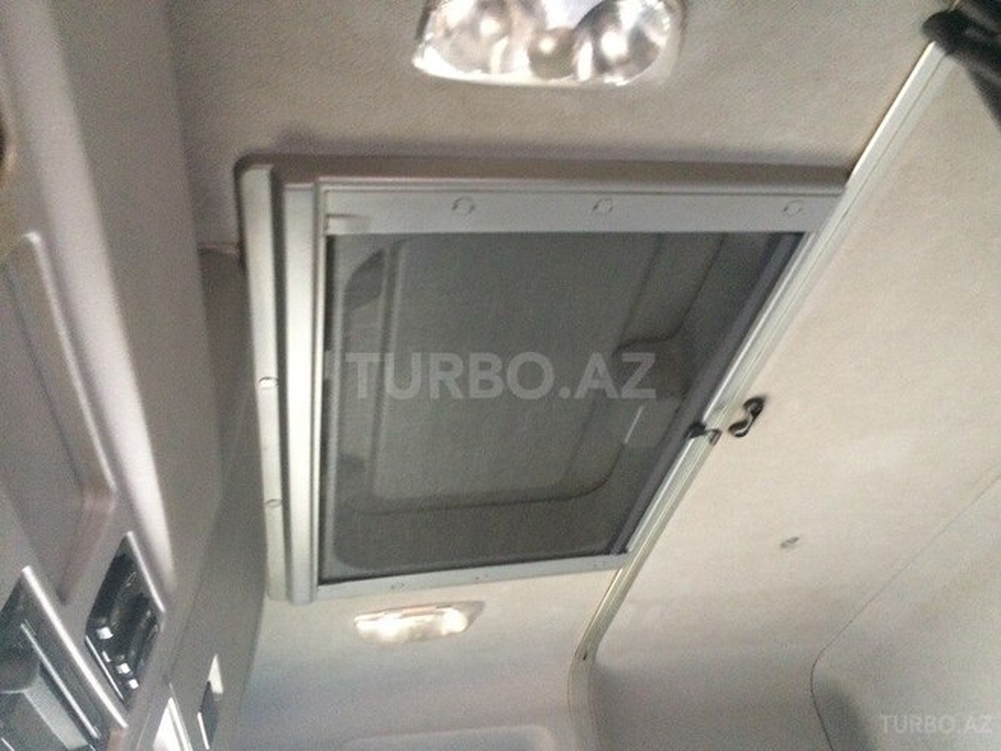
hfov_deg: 61.7
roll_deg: +11.6
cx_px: 500
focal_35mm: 29
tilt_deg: +40.9
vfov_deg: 48.2
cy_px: 376
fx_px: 839
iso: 320
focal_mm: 4.15
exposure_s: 1/25
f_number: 2.2
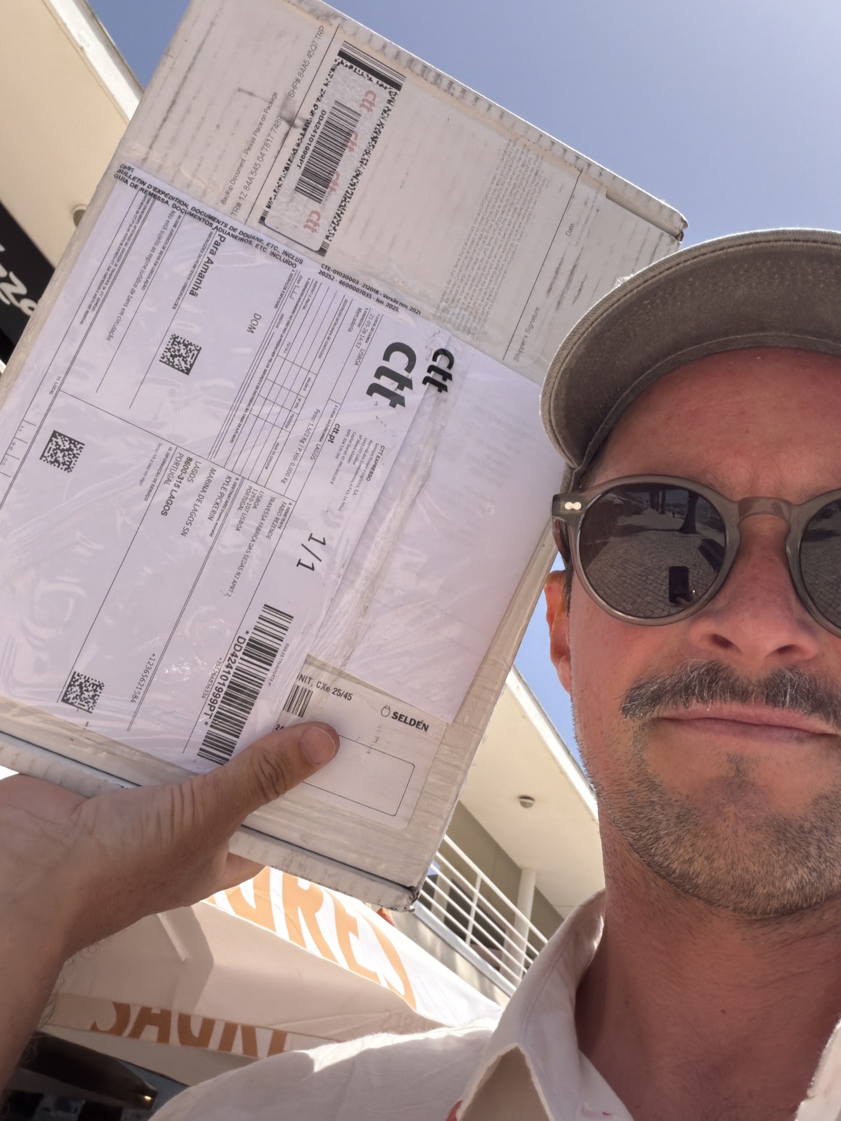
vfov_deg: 60.0
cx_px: 420
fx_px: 972
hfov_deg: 46.8
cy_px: 560
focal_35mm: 30
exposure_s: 1/4405
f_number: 1.9
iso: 160
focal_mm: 2.71
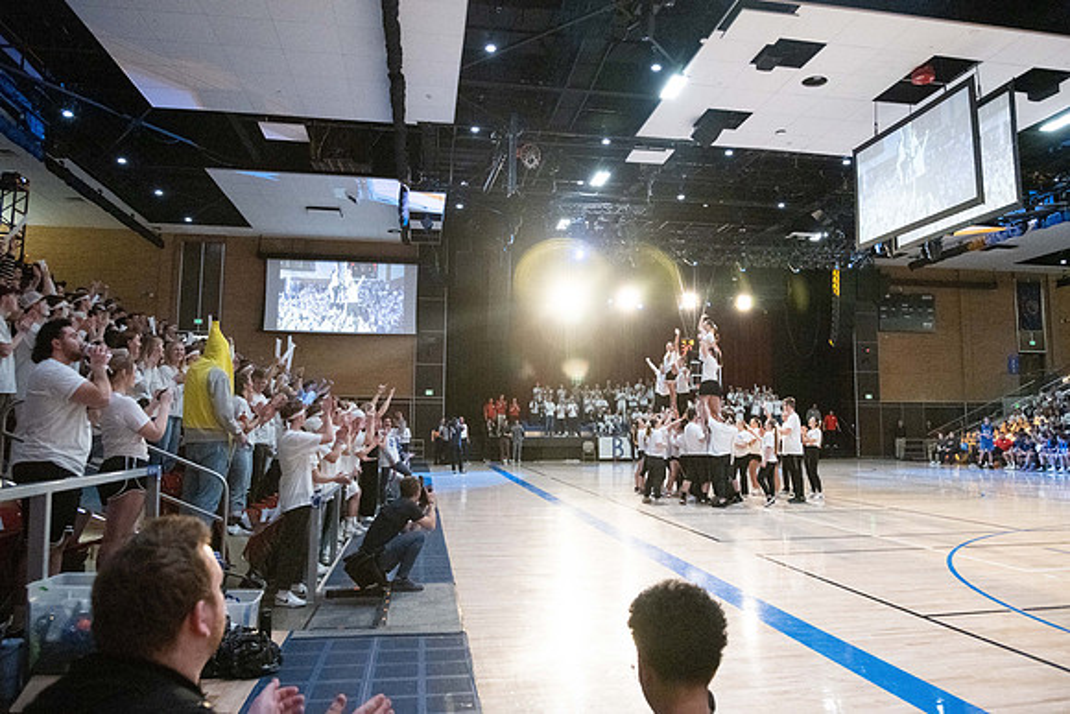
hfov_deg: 69.5
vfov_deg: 49.7
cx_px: 572
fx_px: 771
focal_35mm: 26
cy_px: 330
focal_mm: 24
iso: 3200
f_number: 4
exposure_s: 1/640
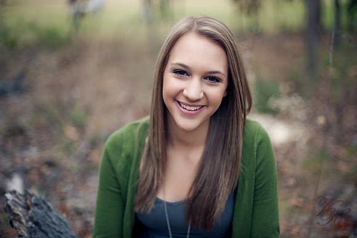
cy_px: 119
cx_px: 178
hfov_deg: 39.6
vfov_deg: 27.0
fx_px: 496
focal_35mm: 50
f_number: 1.4
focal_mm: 50
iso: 200
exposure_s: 1/400
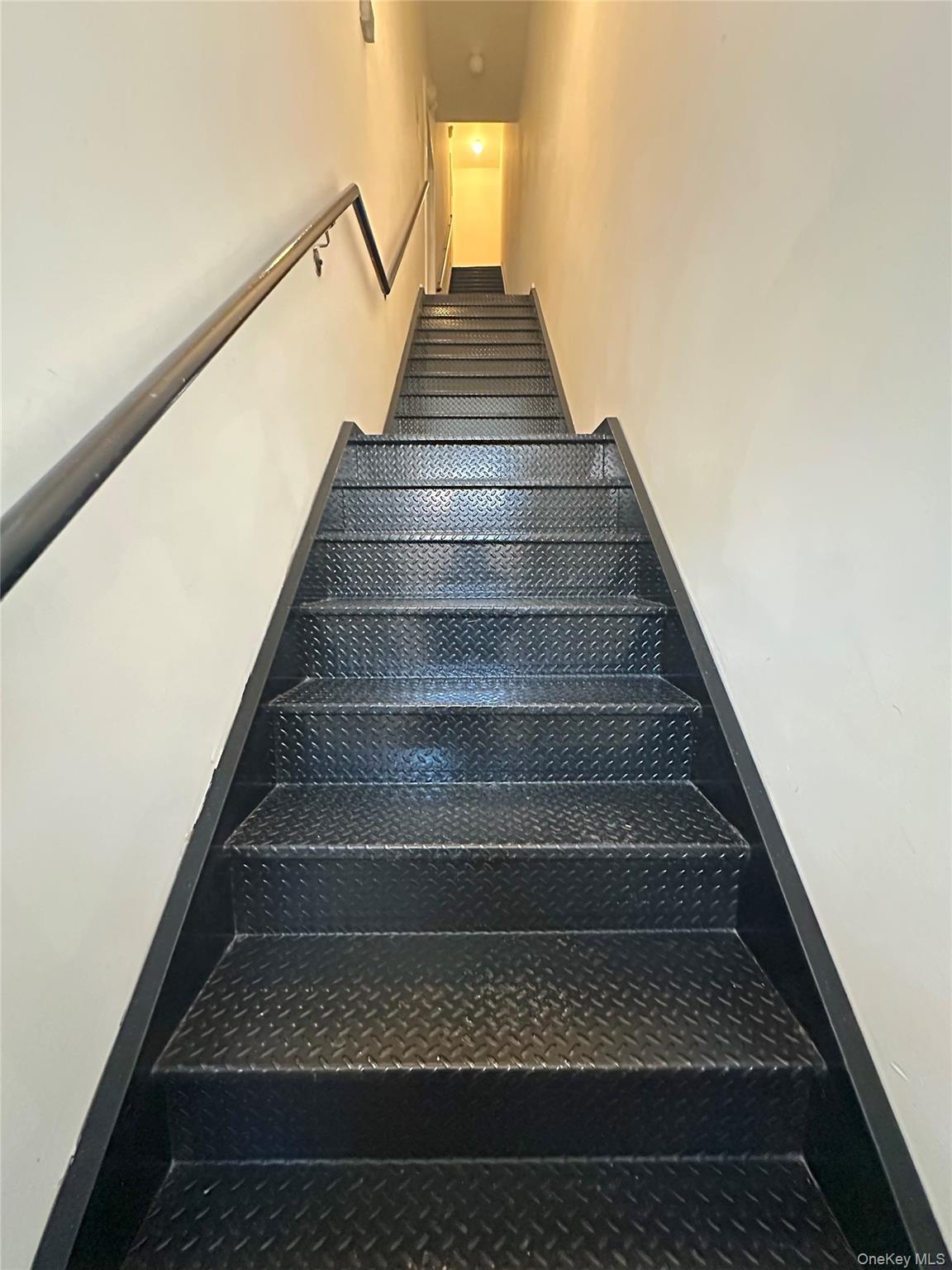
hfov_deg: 85.7
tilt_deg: -7.6
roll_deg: -0.9
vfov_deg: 102.1
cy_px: 635
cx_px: 476
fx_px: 513
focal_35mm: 14
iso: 1250
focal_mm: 2.22
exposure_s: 1/40
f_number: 2.2
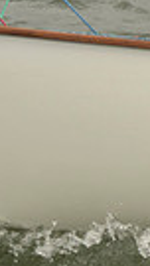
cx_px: 568
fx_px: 2219
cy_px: 15
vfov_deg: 6.9
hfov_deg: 3.7
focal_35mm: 314
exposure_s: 1/1250
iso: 400
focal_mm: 70
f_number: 8
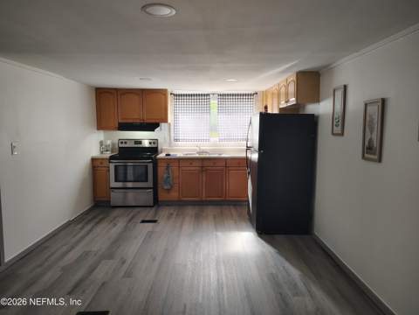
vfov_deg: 56.8
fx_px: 291
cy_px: 158
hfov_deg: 71.6
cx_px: 210
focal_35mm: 24
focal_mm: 5.56
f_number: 1.8
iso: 956
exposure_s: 1/120
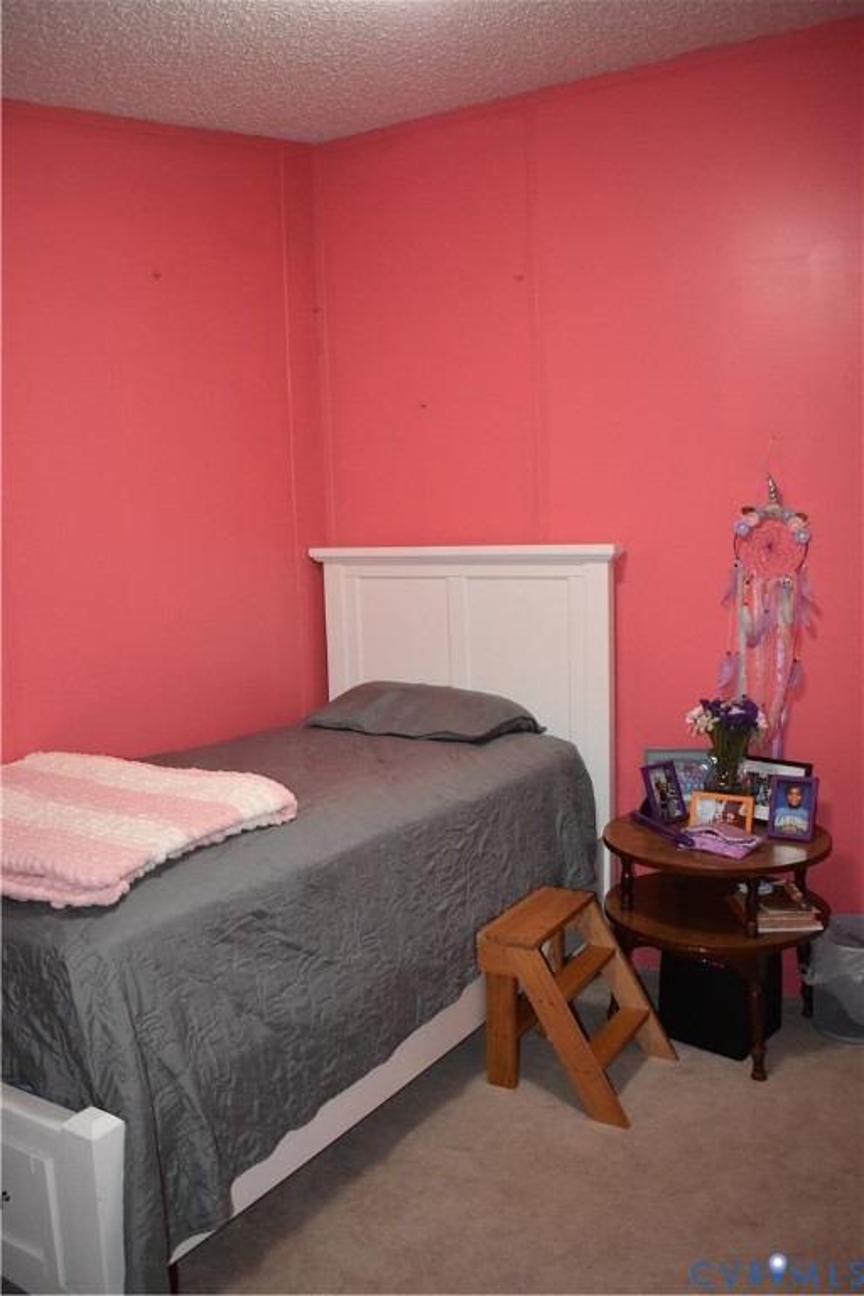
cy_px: 648
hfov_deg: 43.6
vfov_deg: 61.9
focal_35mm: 30
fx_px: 1080
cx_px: 432
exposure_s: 1/100
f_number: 3.5
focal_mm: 20
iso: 1600
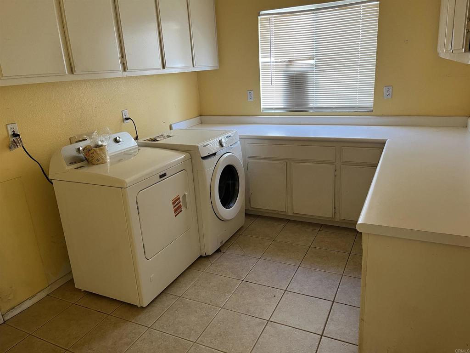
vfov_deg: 53.1
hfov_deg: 67.3
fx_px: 353
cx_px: 235
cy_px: 176
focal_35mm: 26
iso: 125
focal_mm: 5.1
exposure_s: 1/60
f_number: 1.6
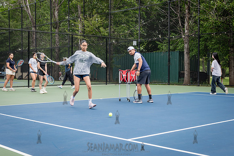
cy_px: 80
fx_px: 368
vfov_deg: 23.9
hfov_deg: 35.3
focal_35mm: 57
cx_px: 123
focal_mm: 42
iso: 200
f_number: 4
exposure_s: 1/500
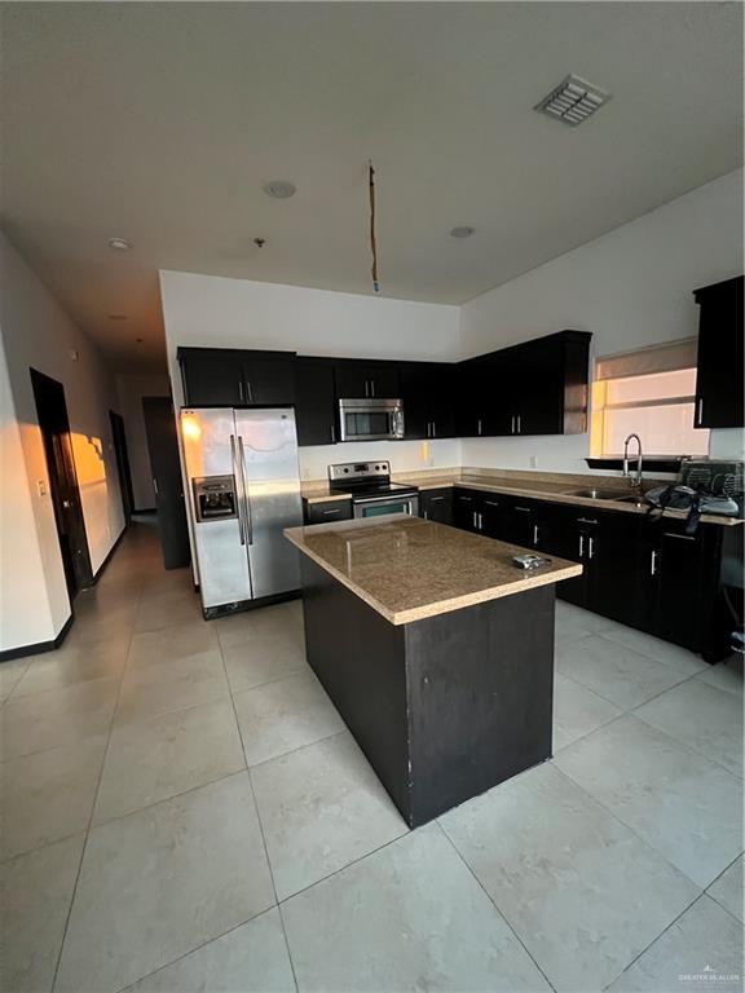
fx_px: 373
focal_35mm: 13
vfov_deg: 106.2
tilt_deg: -8.2
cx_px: 372
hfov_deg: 89.9
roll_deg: +3.2
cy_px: 496
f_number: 1.8
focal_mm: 1.57
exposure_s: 1/43
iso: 1000
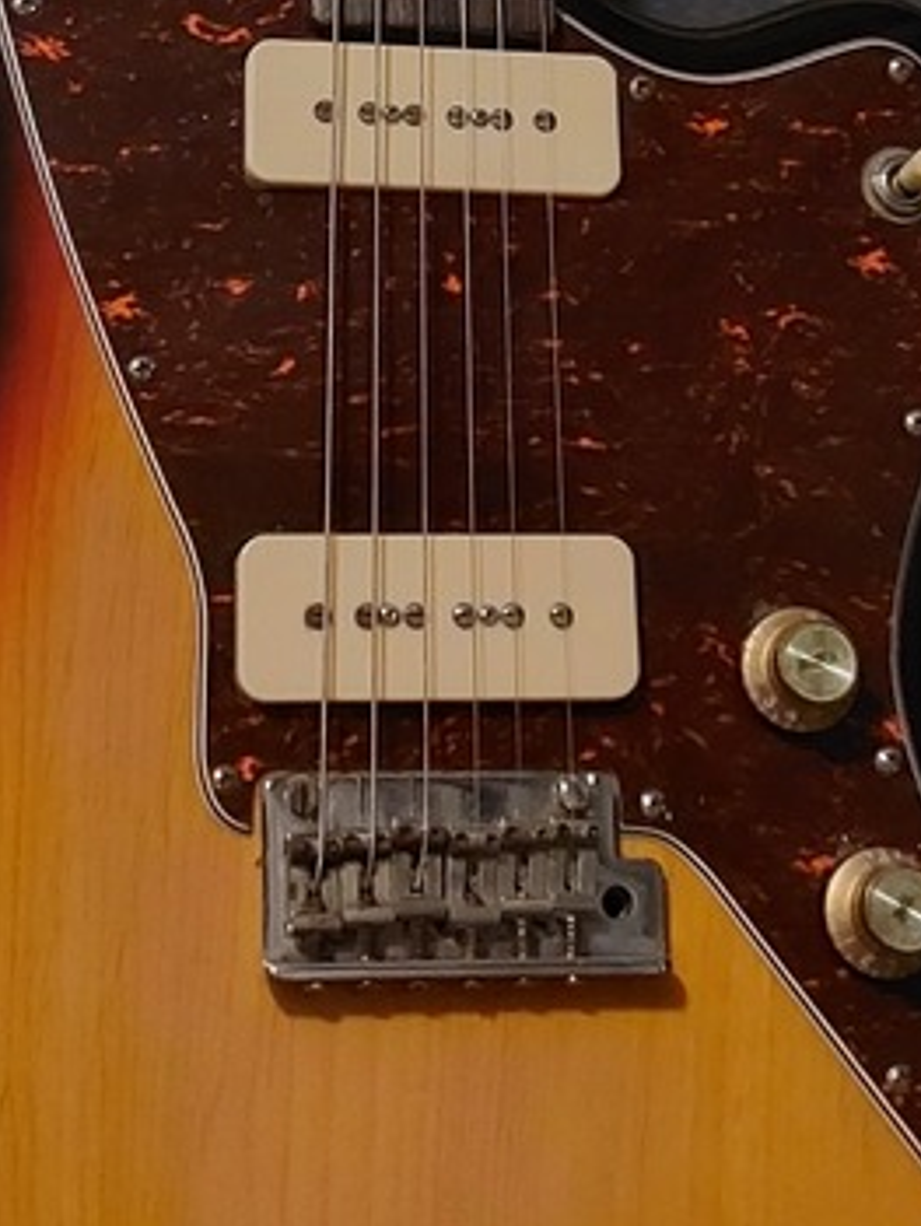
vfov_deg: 19.6
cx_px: 448
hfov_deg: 15.4
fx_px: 3401
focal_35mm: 96
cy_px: -88
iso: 1000
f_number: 1.8
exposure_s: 1/24
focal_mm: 5.32
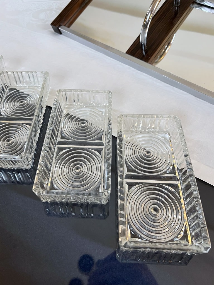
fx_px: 214
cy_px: 142
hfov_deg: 53.1
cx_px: 107
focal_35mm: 26
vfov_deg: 67.3
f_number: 1.5
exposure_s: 1/50
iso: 320
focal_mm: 5.7
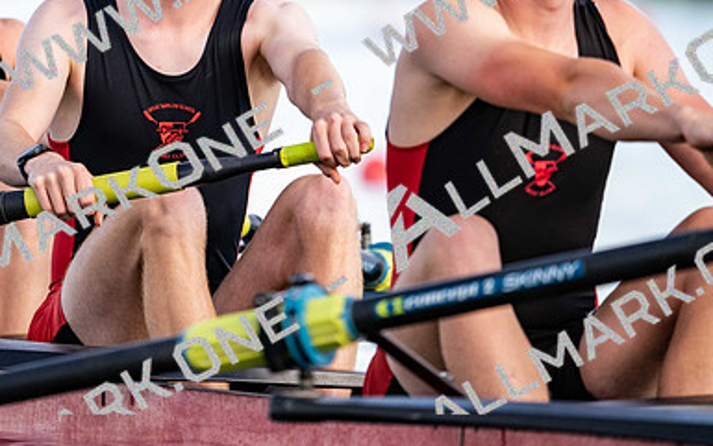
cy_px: 97
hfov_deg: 3.4
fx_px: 11936
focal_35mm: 614
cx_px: 228
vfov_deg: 2.1
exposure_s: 1/2500
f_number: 4.5
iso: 1000
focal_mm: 400
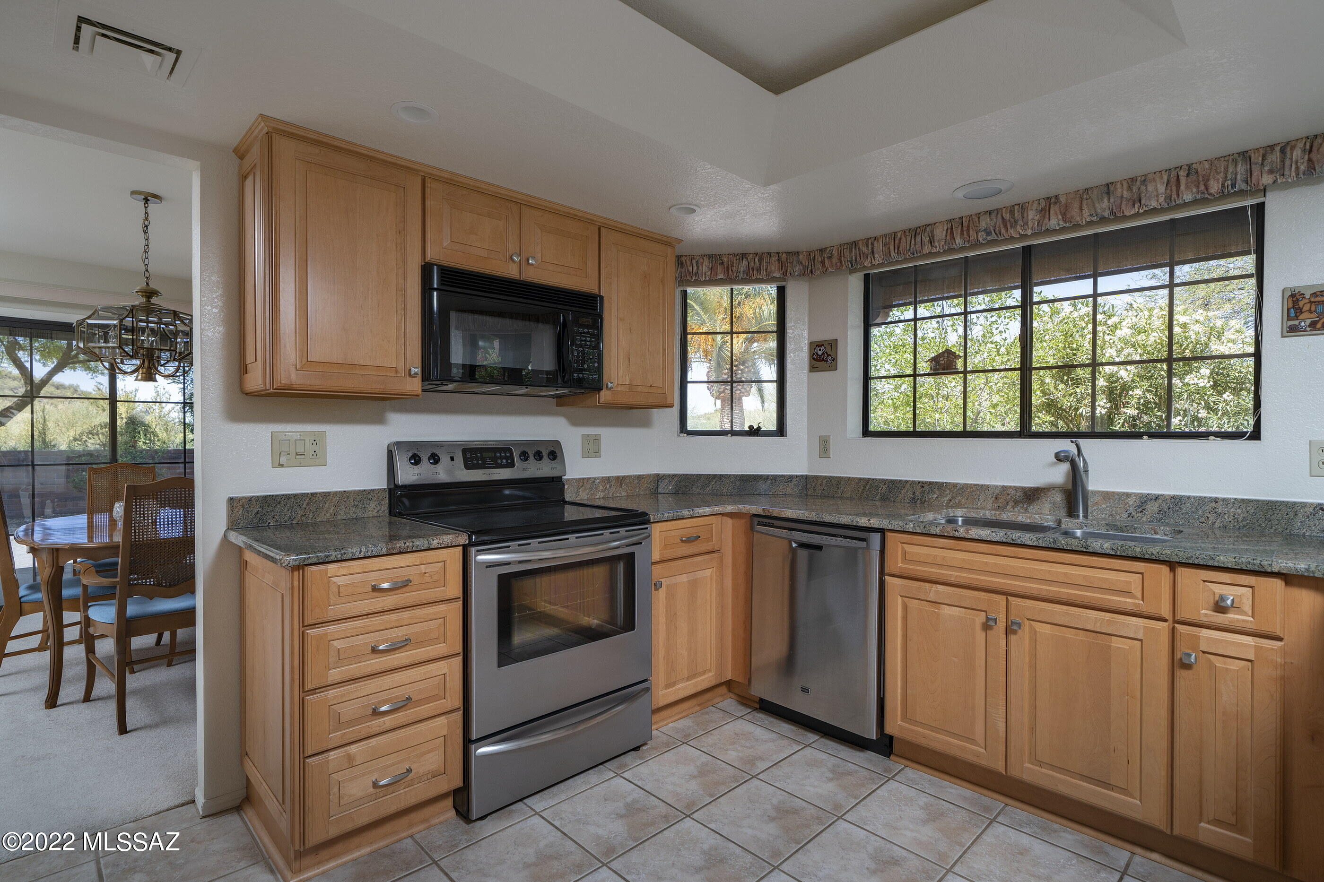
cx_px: 662
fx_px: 625
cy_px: 441
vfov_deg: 70.4
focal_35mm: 17
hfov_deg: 93.3
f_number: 7.1
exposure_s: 1/125
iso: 200
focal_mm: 17
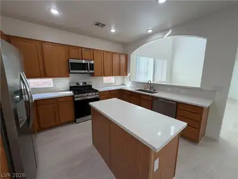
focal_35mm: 14
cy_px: 90
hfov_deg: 102.1
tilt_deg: -9.7
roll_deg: +0.5
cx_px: 119
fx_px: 96
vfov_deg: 85.7
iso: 64
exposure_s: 1/120
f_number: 2.2
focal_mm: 2.22
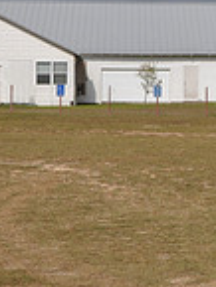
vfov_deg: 15.4
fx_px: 1055
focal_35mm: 127
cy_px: 54
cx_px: 299
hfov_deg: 11.3
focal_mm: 22
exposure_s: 1/200
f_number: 14
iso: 200
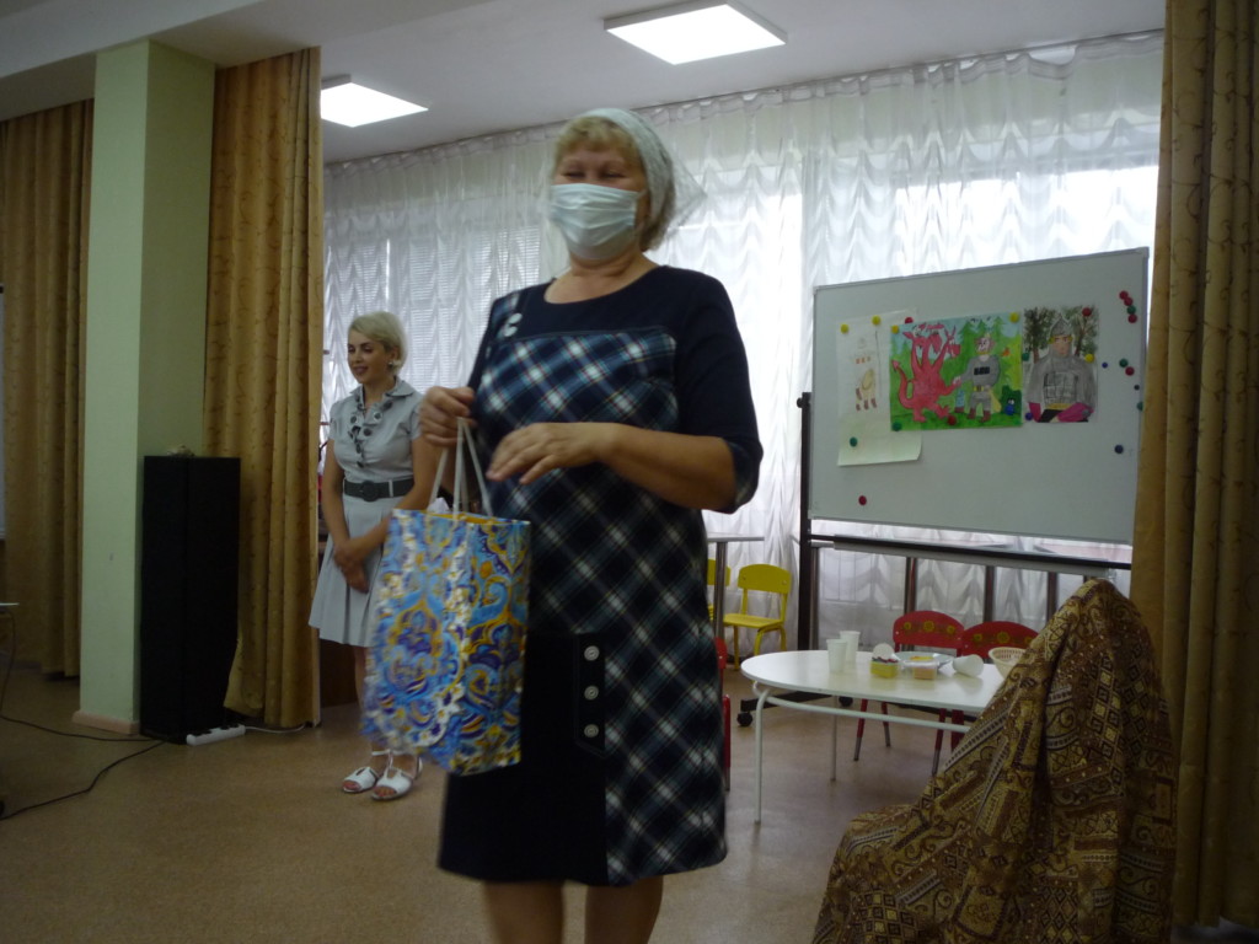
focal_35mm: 32
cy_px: 472
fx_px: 1164
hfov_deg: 56.8
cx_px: 630
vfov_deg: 44.2
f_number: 3.3
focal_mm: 5.2
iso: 200
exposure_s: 1/30
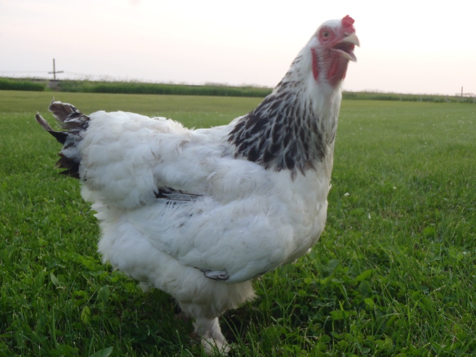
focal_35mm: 38
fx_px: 523
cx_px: 238
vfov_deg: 37.7
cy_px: 178
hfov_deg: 49.0
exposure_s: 1/60
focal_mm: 6.83
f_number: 4.6
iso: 80
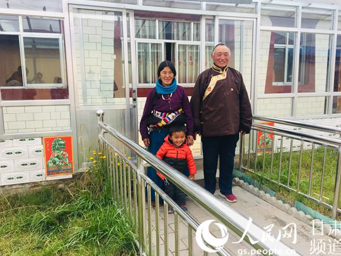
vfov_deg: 46.8
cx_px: 172
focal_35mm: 30
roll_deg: -0.6
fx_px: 296
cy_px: 126
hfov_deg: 60.0
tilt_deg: -7.7
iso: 25
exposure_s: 1/366
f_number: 2.2
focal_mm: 4.15
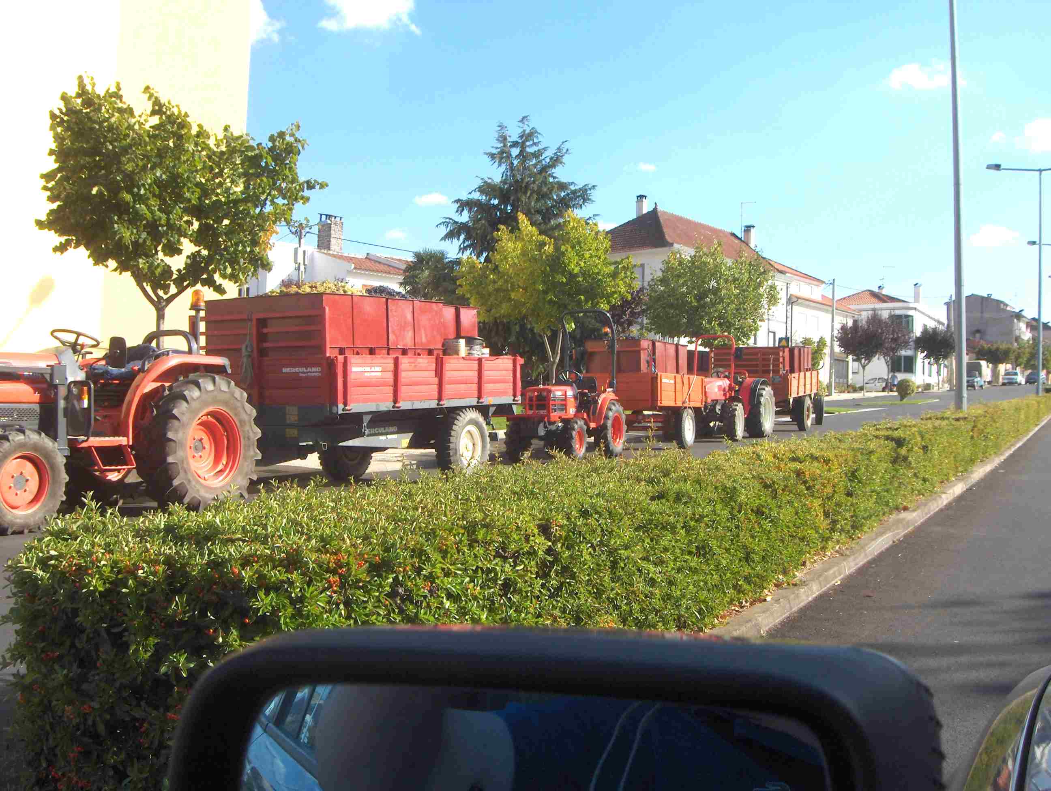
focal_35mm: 39
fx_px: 1186
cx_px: 526
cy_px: 396
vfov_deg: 36.9
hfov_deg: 47.8
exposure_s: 1/444
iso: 100
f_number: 4.8
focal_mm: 8
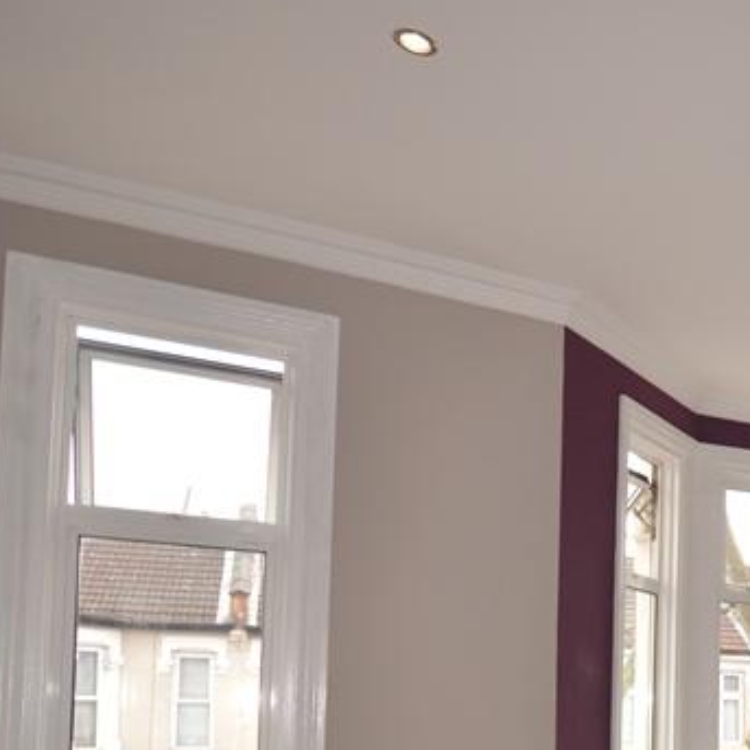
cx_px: 918
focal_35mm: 38
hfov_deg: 34.3
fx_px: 931
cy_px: 675
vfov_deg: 40.5
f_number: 5.6
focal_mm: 10
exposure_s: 1/125
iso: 220
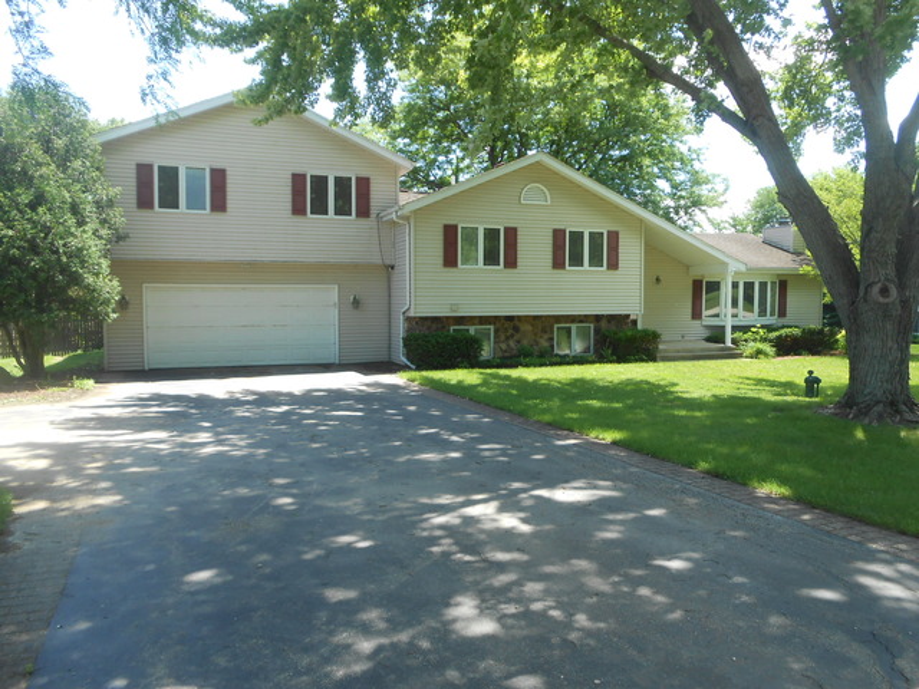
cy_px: 344
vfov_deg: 53.1
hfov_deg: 67.3
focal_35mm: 26
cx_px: 460
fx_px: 690
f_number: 3.5
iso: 80
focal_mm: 4.6
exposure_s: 1/160
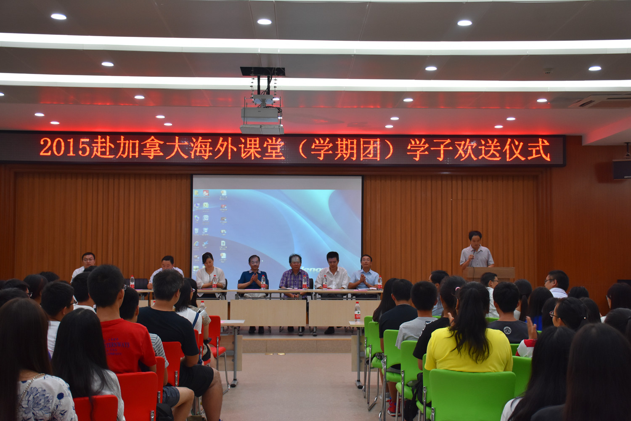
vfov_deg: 26.5
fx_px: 894
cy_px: 210
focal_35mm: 51
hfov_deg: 38.9
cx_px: 316
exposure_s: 1/100
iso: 800
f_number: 5
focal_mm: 34
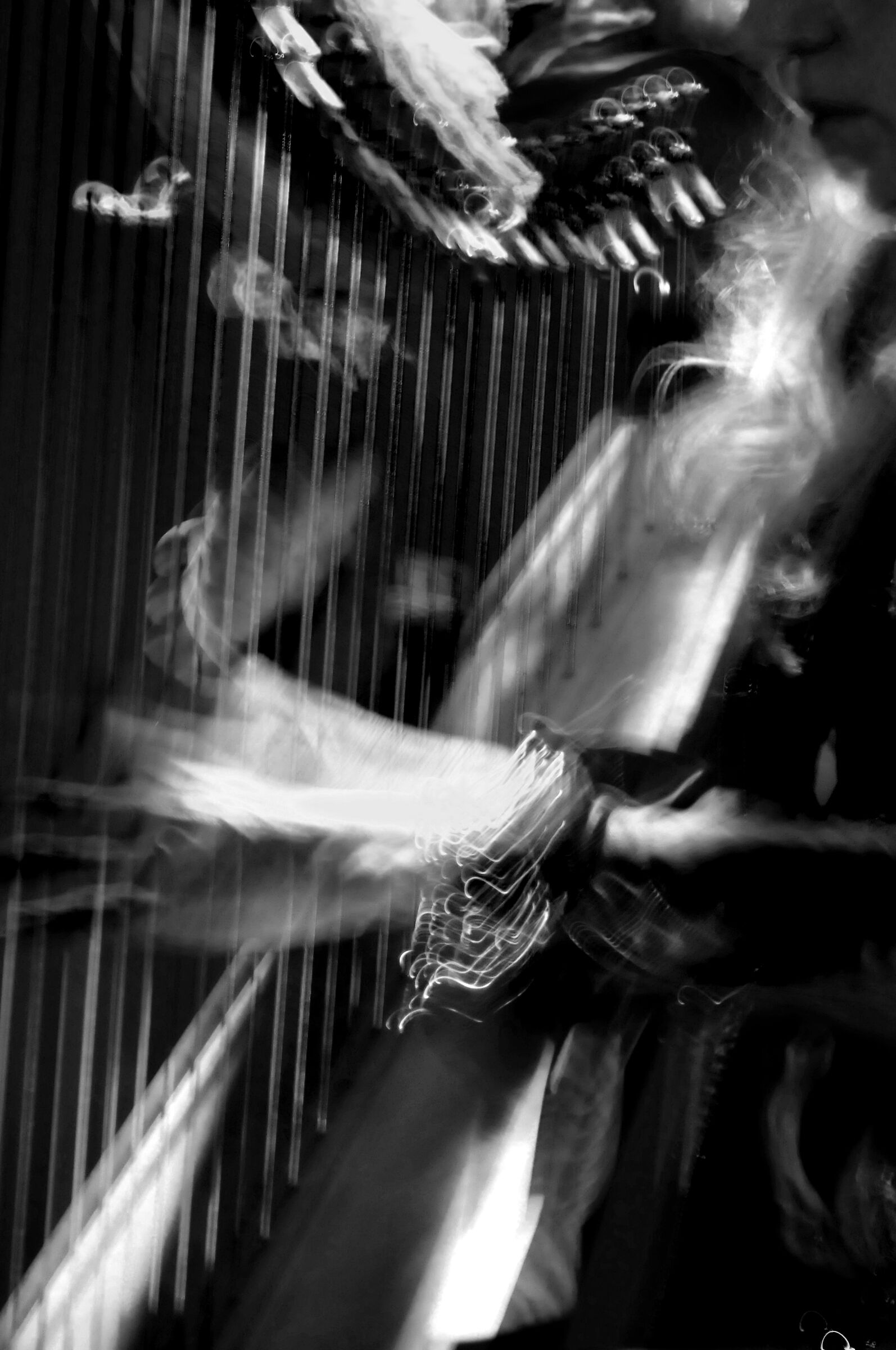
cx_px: 448
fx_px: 16842
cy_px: 675
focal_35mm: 450
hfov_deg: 3.0
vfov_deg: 4.6
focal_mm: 300
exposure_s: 1/3
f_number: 5.6
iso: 800
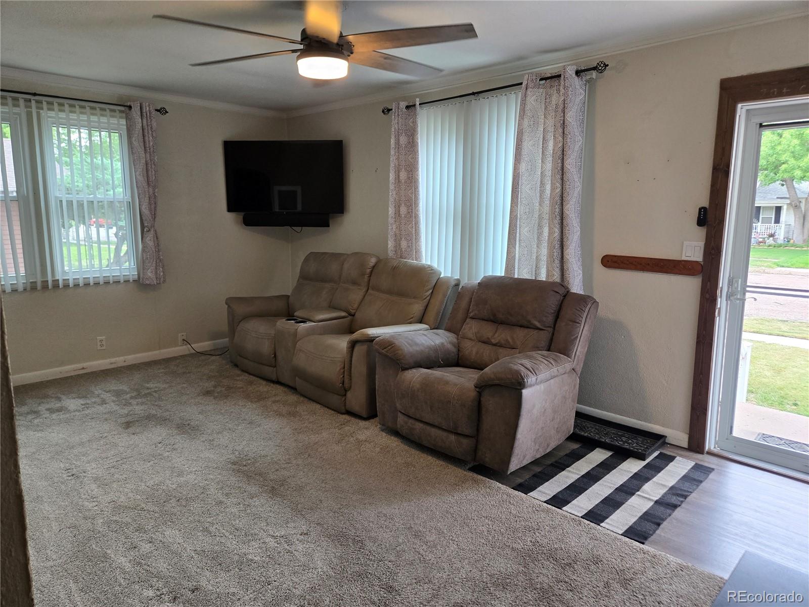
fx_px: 538
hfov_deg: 73.9
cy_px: 304
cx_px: 404
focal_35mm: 23
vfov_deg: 58.9
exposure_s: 1/120
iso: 125
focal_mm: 5.4
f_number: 1.8
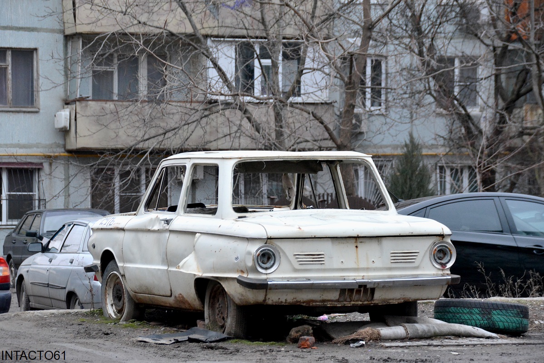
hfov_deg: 15.2
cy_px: 182
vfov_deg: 10.2
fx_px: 2041
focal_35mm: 135
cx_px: 272
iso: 1600
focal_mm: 90
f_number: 5.3
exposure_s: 1/125
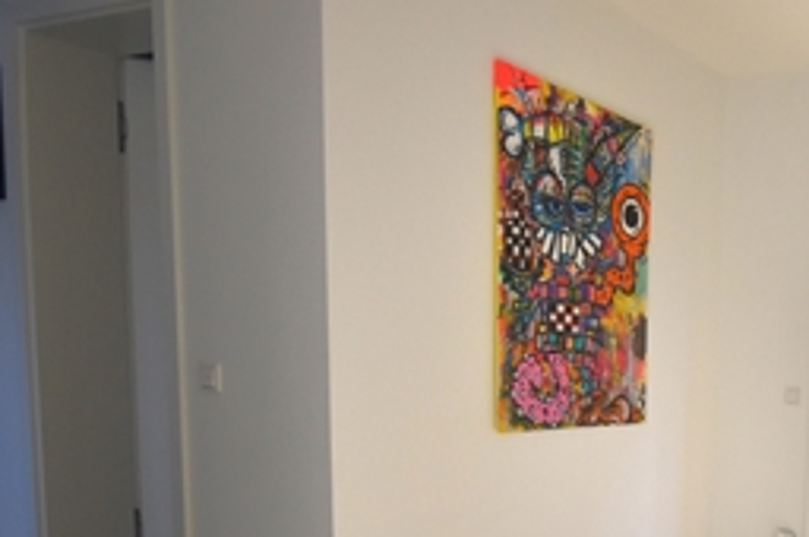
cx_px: 879
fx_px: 763
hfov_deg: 43.8
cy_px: 464
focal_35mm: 34
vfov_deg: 36.8
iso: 800
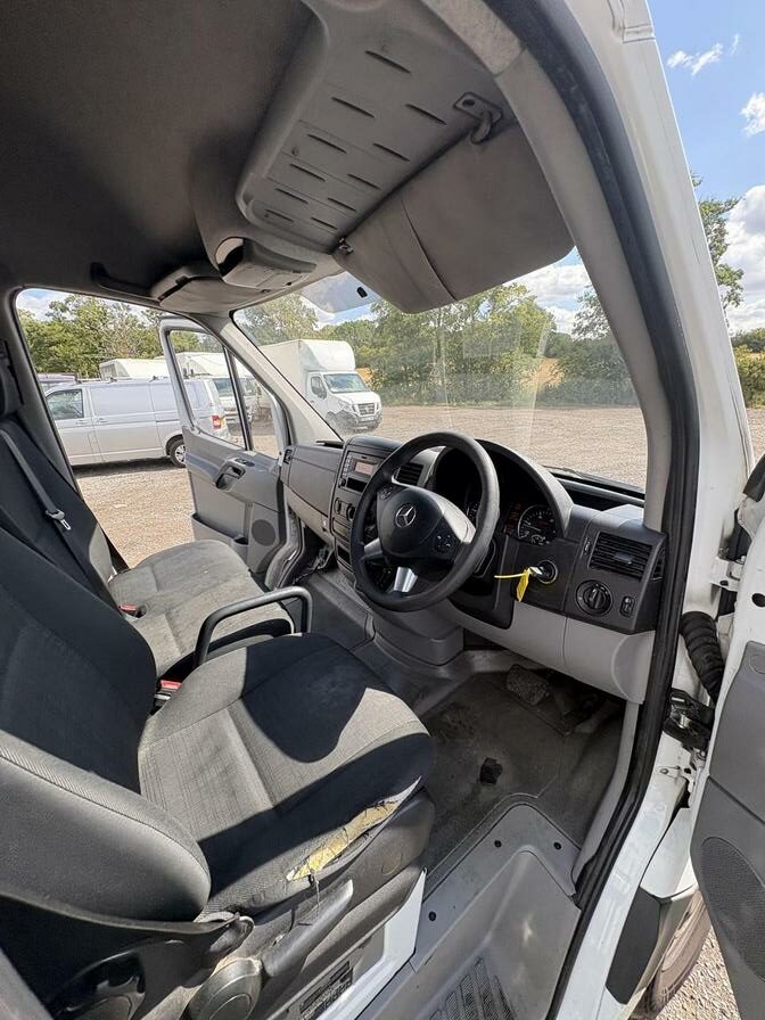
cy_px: 510
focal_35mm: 14
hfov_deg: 85.7
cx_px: 382
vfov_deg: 102.1
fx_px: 413
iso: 40
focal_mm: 2.22
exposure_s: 1/294
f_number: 2.2
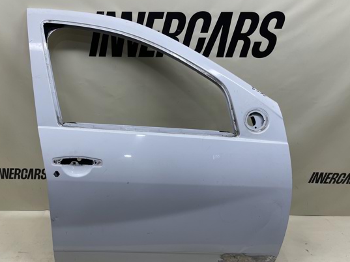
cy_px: 147
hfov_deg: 58.1
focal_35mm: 31
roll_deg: +1.5
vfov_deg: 45.3
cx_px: 147
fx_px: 313
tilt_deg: -21.0
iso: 32
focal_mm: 4.2
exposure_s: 1/190
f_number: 1.6
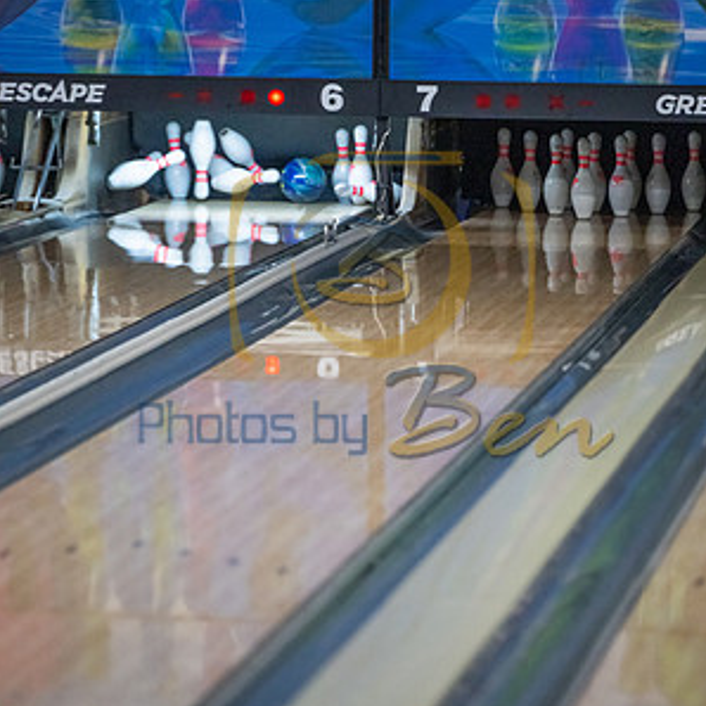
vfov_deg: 6.8
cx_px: 353
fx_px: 5930
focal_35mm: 257
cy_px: 303
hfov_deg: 6.8
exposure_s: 1/1000
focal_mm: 200
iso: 4000
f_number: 2.8
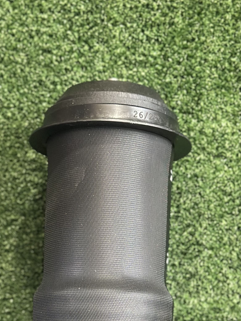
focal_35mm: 93
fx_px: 863
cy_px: 307
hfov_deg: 15.9
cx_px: 100
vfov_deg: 20.5
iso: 500
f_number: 1.78
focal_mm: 6.86
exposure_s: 1/40
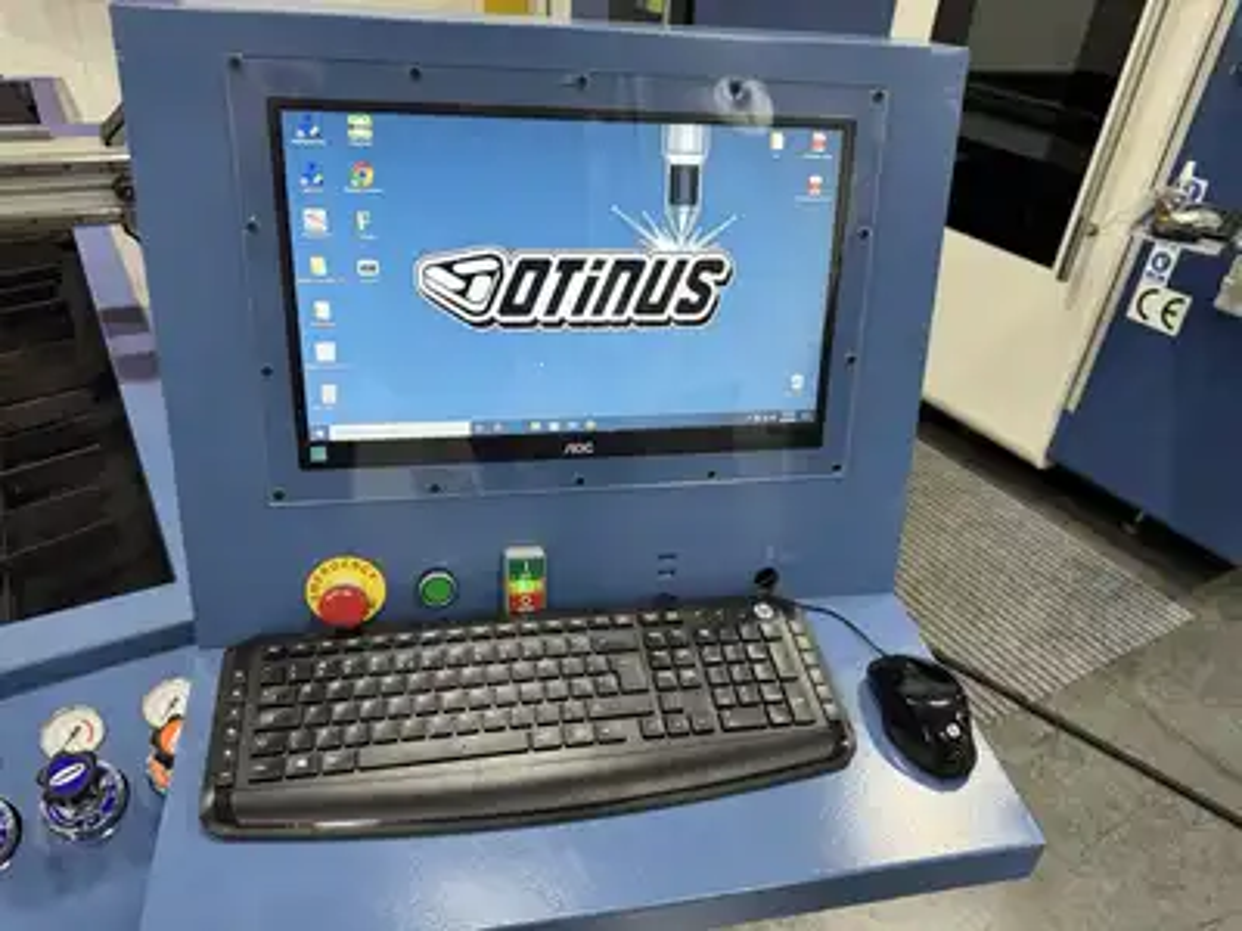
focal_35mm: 24
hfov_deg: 71.6
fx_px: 861
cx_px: 621
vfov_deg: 56.8
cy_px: 466
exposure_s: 1/78
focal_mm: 6.8
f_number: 1.8
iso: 200
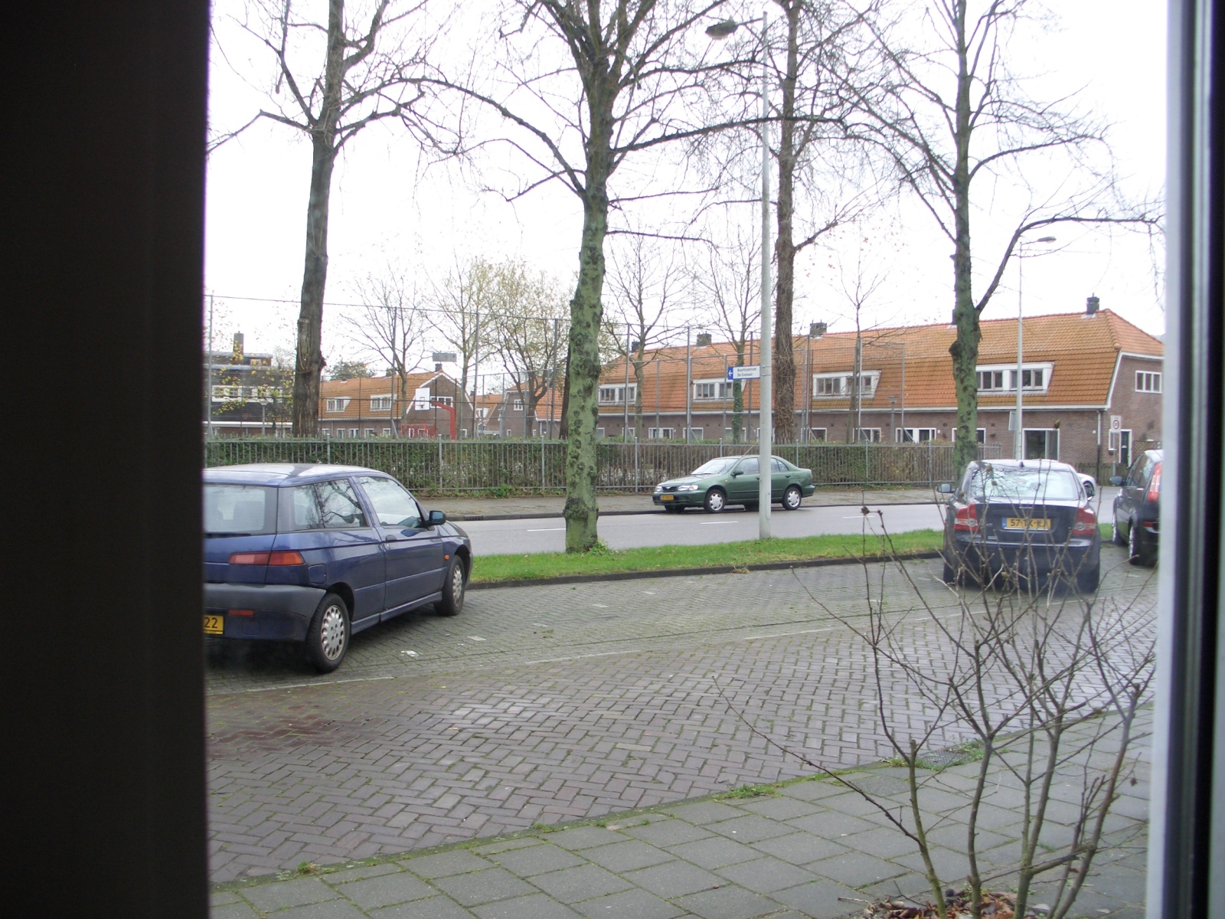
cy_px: 460
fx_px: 1168
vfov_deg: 42.9
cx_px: 612
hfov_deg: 55.4
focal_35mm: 33
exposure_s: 1/80
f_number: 2.8
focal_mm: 7.1
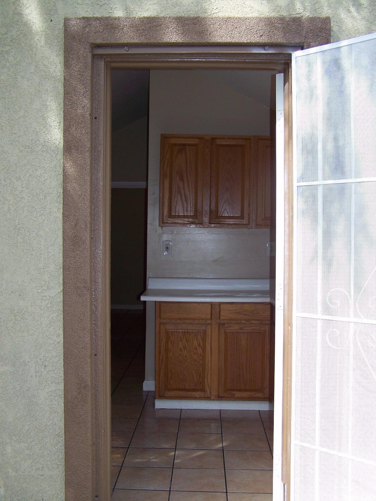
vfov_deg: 49.0
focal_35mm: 38
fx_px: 550
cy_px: 250
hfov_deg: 37.7
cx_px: 188
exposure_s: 1/250
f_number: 2.8
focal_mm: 6.3
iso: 64
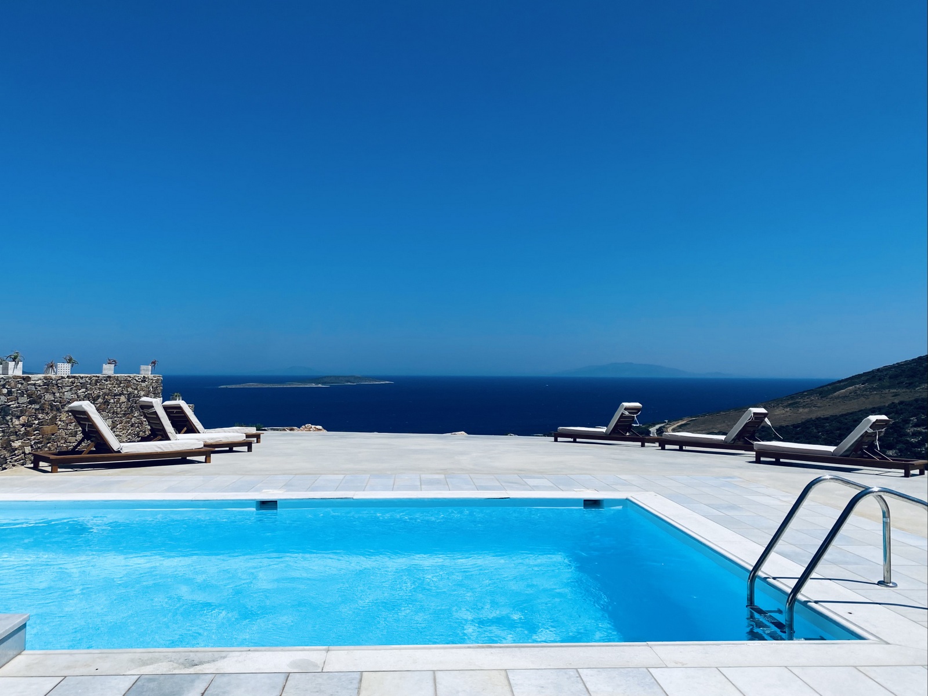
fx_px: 697
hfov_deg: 67.3
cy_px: 348
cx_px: 464
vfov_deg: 53.1
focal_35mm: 26
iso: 32
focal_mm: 4.25
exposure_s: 1/7692
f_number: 1.8
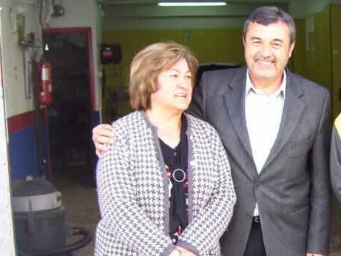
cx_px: 293
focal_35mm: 77
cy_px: 202
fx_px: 759
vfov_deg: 19.0
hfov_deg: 24.7
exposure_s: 1/60
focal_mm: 6
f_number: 2.7
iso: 80
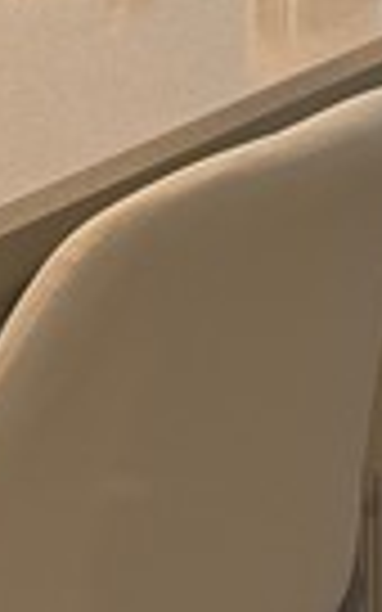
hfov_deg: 6.8
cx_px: 225
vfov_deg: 10.1
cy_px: -598
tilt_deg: -3.5
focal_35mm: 192
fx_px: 3198
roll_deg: -1.2
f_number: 1.78
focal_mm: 6.76
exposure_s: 1/126
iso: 125
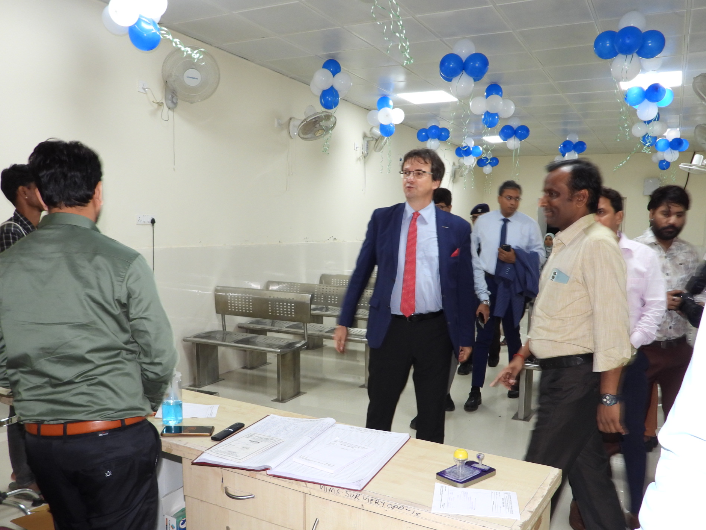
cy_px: 306
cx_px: 359
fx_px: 591
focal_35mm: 29
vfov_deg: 48.1
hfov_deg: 61.7
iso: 200
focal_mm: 4.3
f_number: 2.8
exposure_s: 1/30
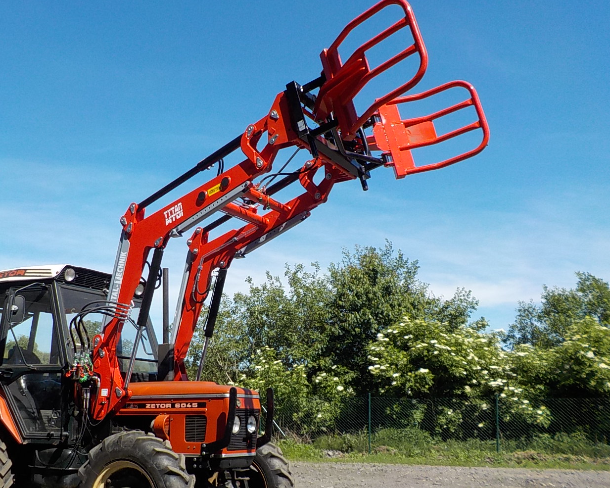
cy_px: 283
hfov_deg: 47.5
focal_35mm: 38
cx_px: 229
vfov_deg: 39.0
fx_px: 686
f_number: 3.3
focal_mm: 4.1
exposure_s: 1/1250
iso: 125
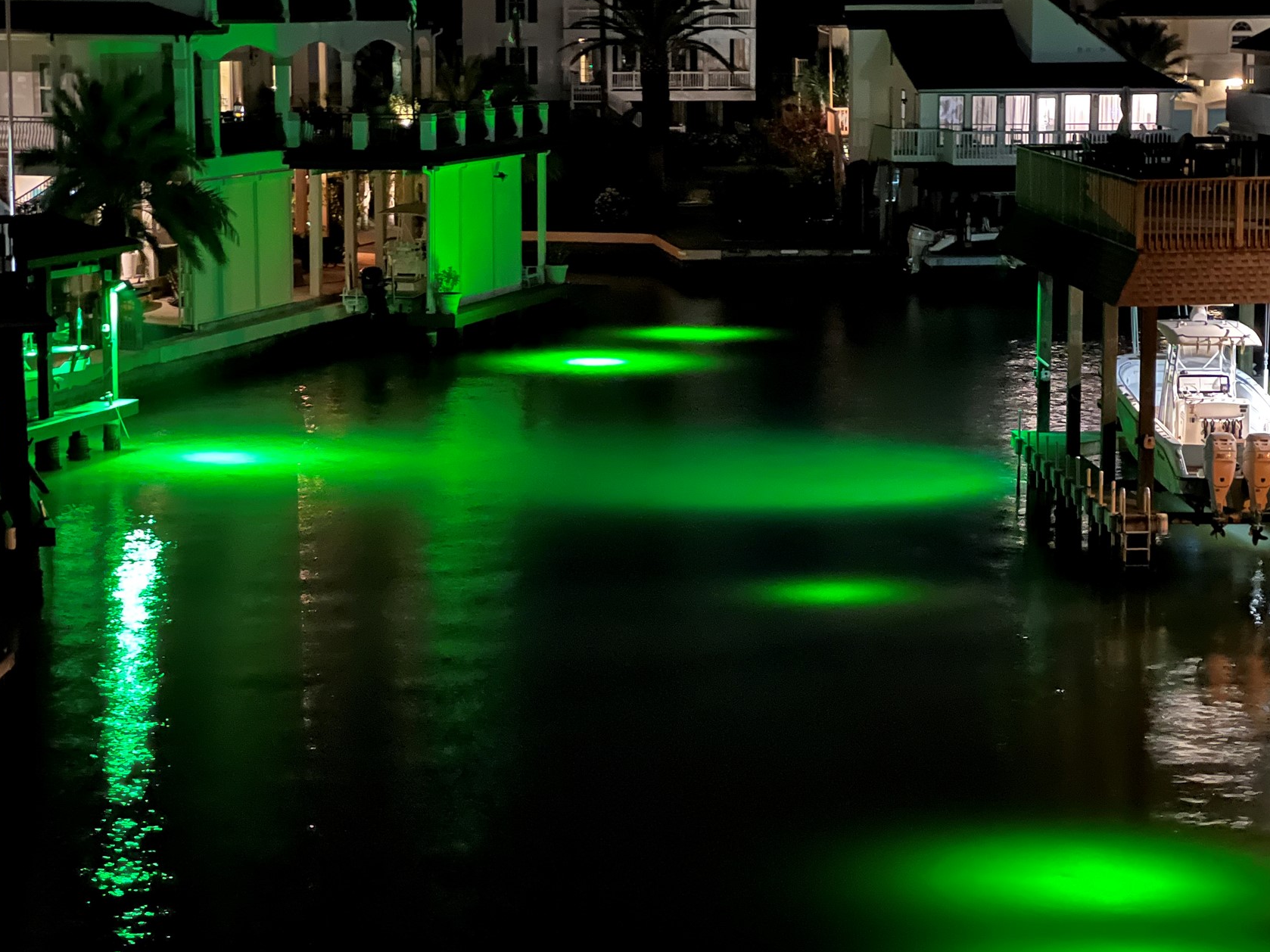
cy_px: 515
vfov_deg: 15.7
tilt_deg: -8.2
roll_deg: +0.1
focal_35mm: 94
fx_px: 3448
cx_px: 659
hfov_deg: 20.9
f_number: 2.8
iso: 1600
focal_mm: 9
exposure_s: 1/4
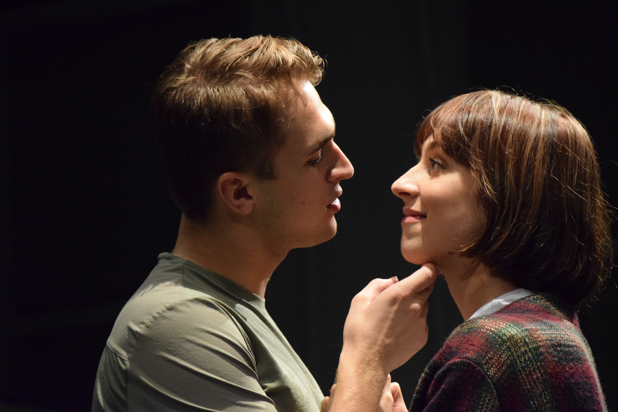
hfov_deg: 8.9
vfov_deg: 5.9
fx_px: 3991
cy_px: 206
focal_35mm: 232
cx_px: 309
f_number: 5
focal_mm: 155
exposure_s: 1/125
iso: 6400
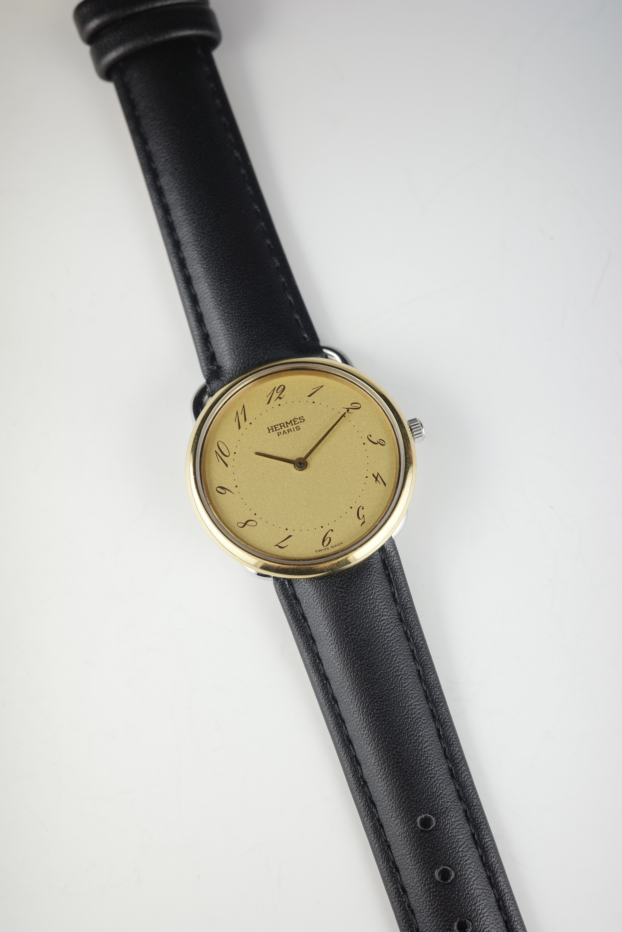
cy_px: 466
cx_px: 311
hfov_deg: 33.4
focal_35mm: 40
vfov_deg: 48.5
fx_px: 1037
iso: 200
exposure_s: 1/50
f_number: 5.6
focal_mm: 26
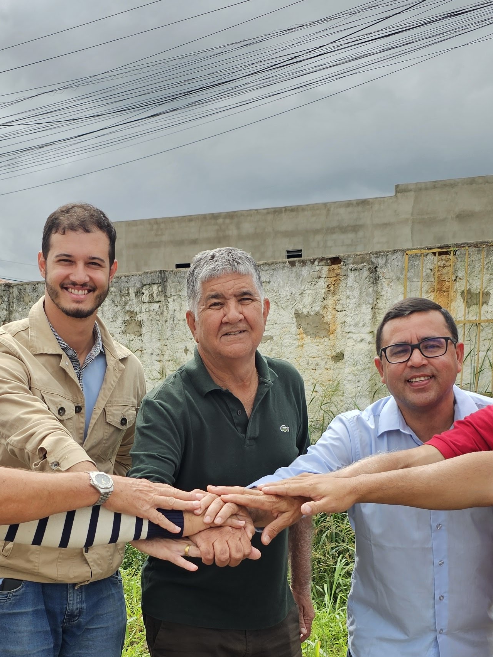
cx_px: 178
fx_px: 1025
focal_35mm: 54
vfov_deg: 34.4
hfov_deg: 26.9
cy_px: 529
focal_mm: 6.3
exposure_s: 1/421
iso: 10
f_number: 1.7
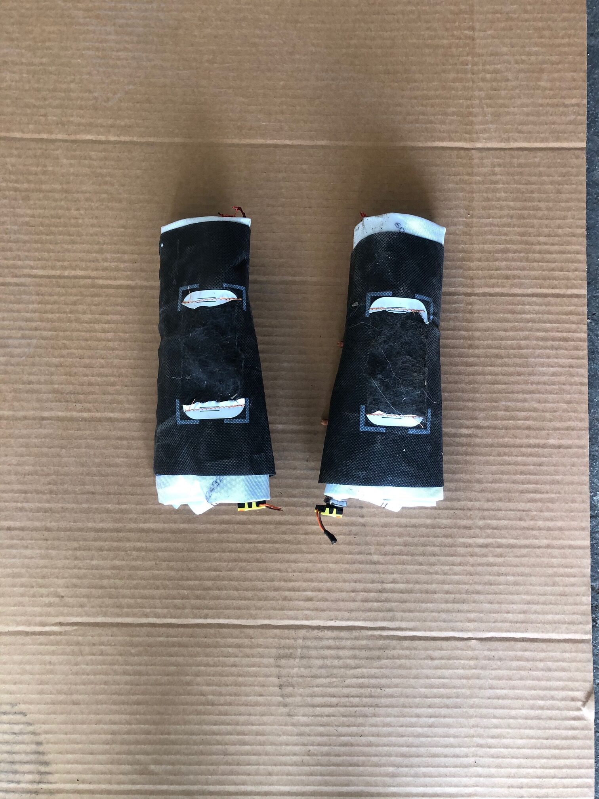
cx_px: 300
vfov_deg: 63.4
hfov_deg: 49.7
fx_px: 646
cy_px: 400
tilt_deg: -83.5
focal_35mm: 28
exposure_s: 1/30
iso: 25
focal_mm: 4
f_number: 1.8
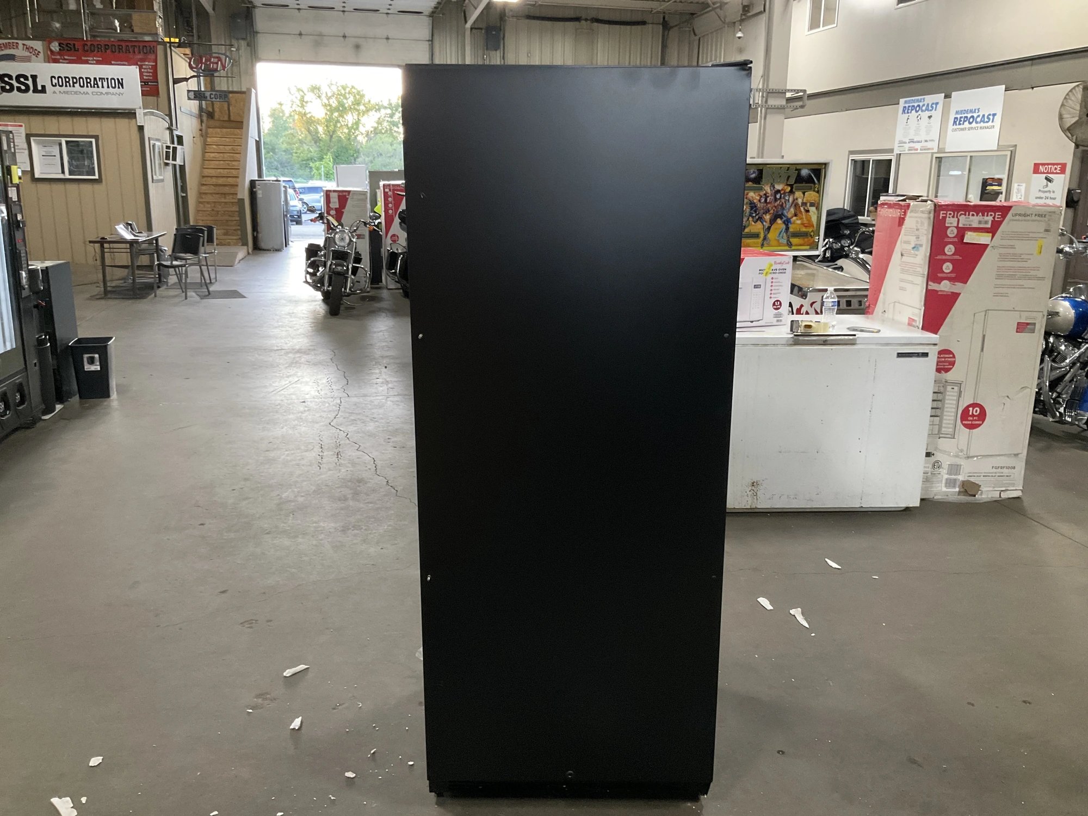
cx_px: 544
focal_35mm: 29
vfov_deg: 48.2
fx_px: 911
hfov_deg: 61.7
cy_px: 408
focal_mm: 3
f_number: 1.8
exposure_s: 1/60
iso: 250
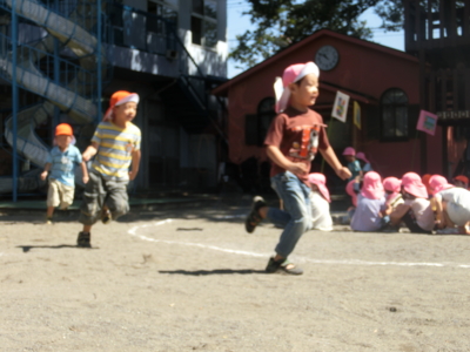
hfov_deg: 36.8
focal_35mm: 52
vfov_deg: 28.0
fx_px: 706
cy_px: 176
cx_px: 235
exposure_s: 1/400
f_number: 4.3
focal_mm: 9.16
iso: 80
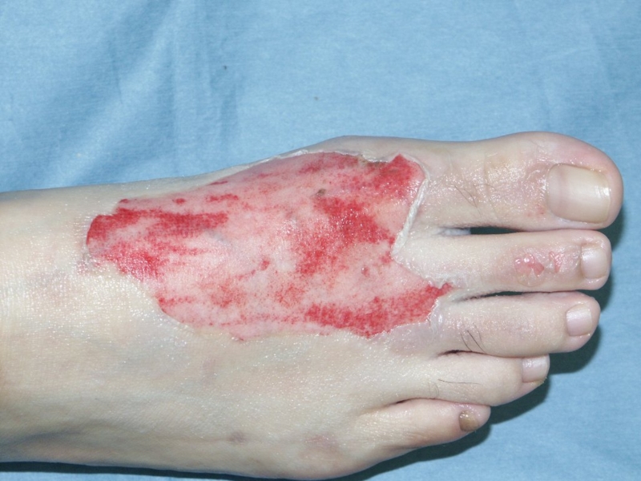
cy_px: 240
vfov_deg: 10.7
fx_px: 2574
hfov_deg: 14.2
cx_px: 320
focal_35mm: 139
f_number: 5.6
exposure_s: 1/125
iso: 200
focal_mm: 35.32
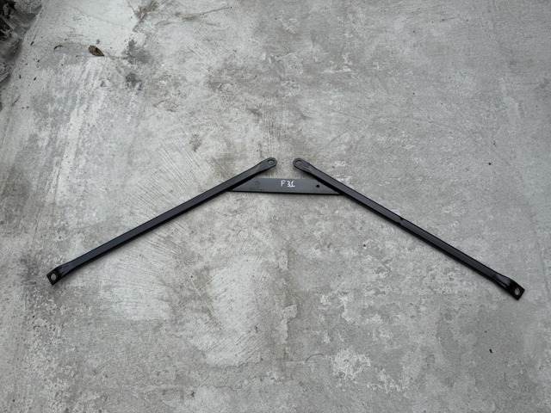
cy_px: 206
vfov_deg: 56.8
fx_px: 382
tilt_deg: -66.8
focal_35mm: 24
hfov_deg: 71.6
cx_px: 276
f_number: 1.78
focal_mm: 6.76
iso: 80
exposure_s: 1/3584
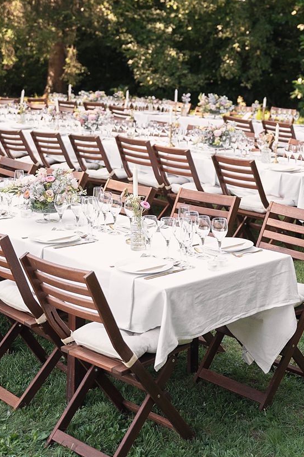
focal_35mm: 71
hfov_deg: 19.2
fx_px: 900
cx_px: 142
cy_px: 48
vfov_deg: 27.5
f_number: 2.8
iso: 1600
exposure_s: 1/2500
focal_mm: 39
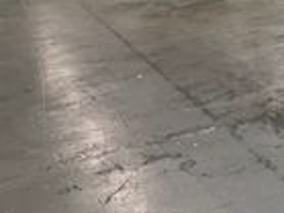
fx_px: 566
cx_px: 376
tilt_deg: -4.0
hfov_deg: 24.4
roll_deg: +2.6
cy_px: -74
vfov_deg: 19.4
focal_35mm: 69
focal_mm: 6.76
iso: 125
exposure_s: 1/100
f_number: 1.78
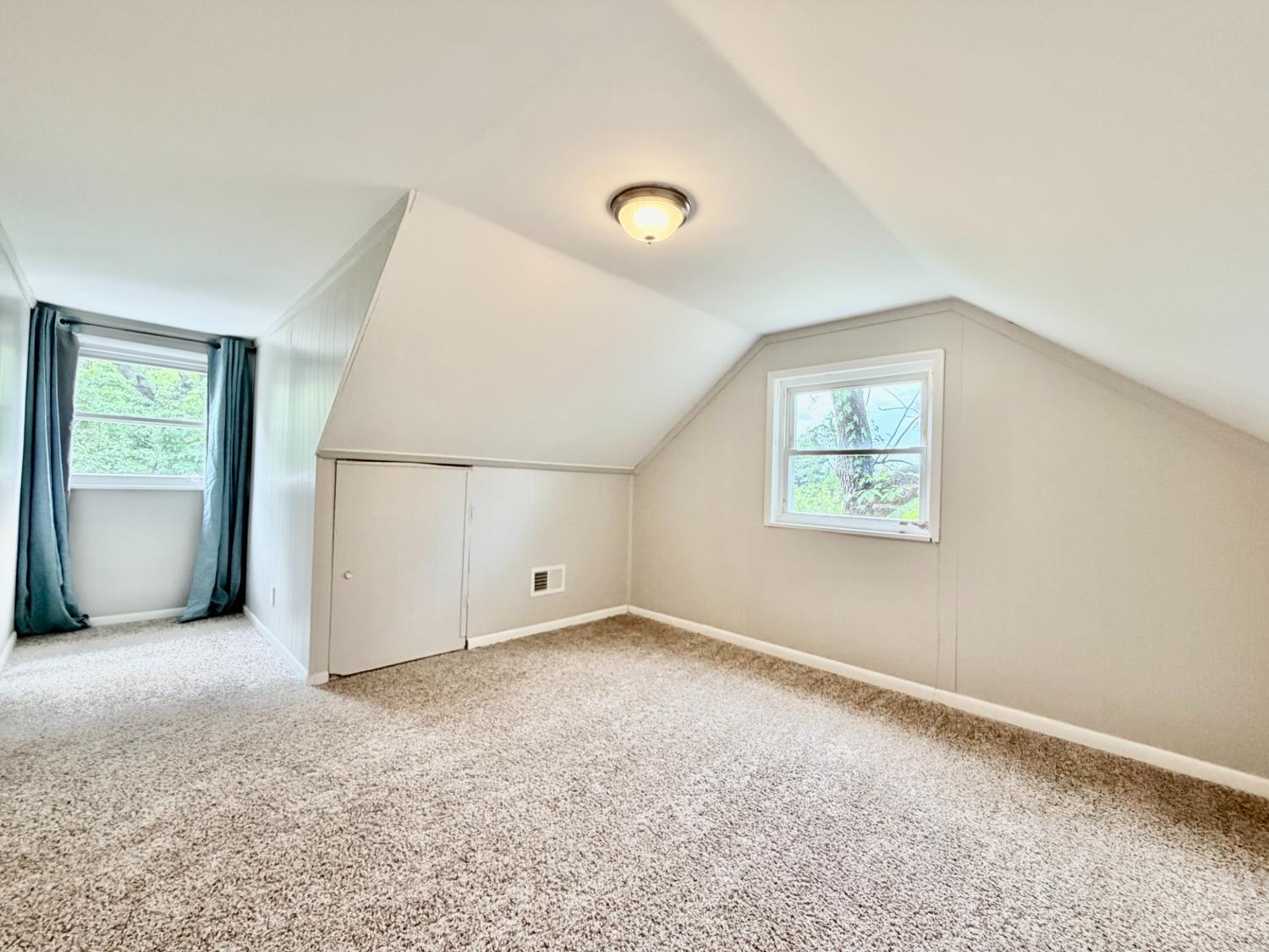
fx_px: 513
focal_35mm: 14
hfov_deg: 102.1
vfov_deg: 85.7
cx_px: 634
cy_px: 476
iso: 250
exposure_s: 1/120
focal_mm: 2.22
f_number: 2.2
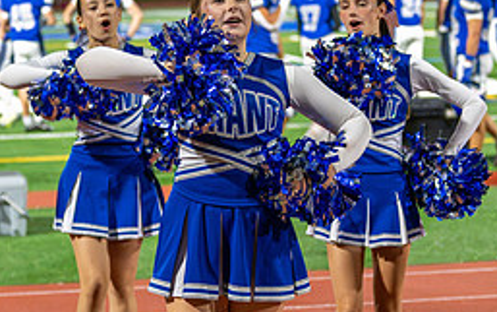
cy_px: 224
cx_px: 203
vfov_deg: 8.2
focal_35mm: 161
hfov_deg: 13.0
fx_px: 2182
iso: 11400
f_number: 2.8
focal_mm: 70
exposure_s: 1/1000
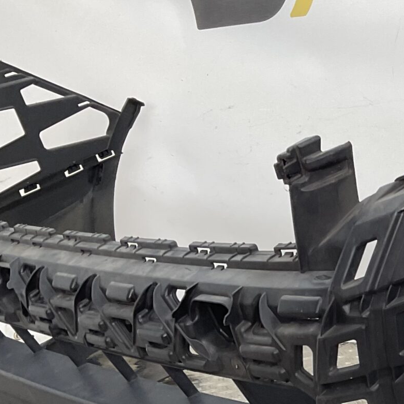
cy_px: 339
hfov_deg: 18.7
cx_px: 568
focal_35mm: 84
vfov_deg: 20.3
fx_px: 1109
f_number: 1.8
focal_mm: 3
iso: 25
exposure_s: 1/120
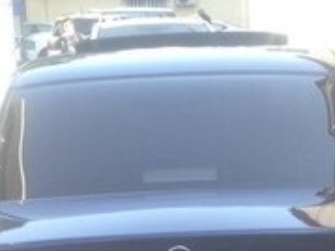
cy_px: 325
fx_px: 1180
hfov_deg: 16.1
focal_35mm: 122
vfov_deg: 11.8
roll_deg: -0.1
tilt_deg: -14.1
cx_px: 221
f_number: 2.4
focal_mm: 4.12
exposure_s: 1/161
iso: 50
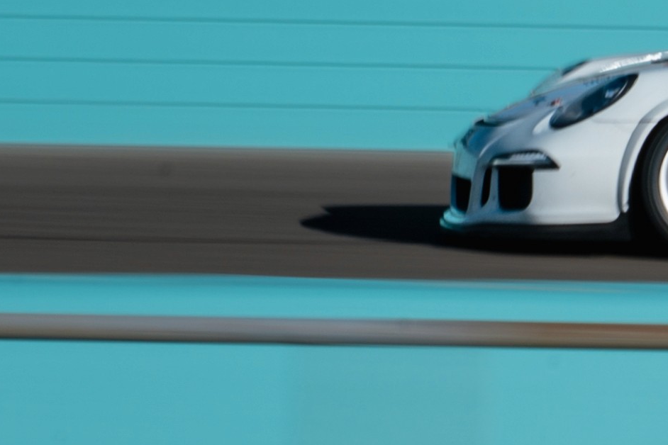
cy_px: 291
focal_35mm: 520
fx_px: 9648
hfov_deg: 3.9
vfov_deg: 2.6
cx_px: 1061
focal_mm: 82
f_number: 22
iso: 100
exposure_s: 1/60
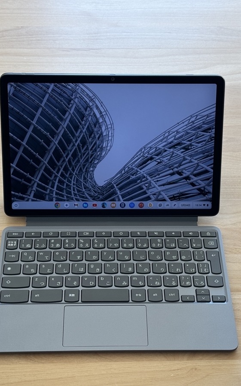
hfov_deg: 19.1
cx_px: 120
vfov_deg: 30.2
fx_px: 715
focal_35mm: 68
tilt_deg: -45.9
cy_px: 193
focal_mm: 6.76
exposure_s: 1/117
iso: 64
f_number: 1.78
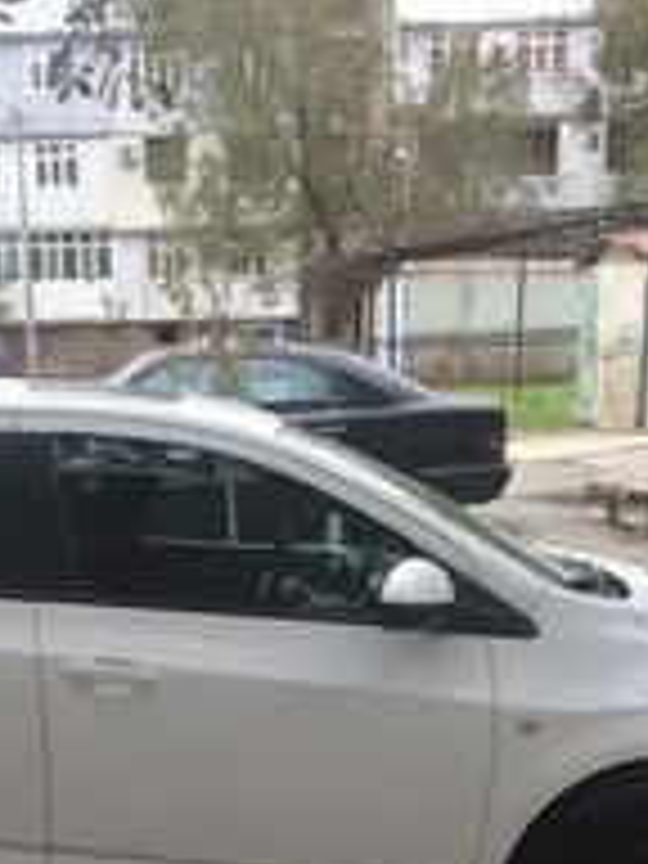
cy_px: 1076
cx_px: 140
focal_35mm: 75
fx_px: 1872
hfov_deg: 19.5
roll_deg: +3.3
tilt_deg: -20.0
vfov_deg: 23.4
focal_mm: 4.15
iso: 32
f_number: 2.2
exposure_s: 1/394
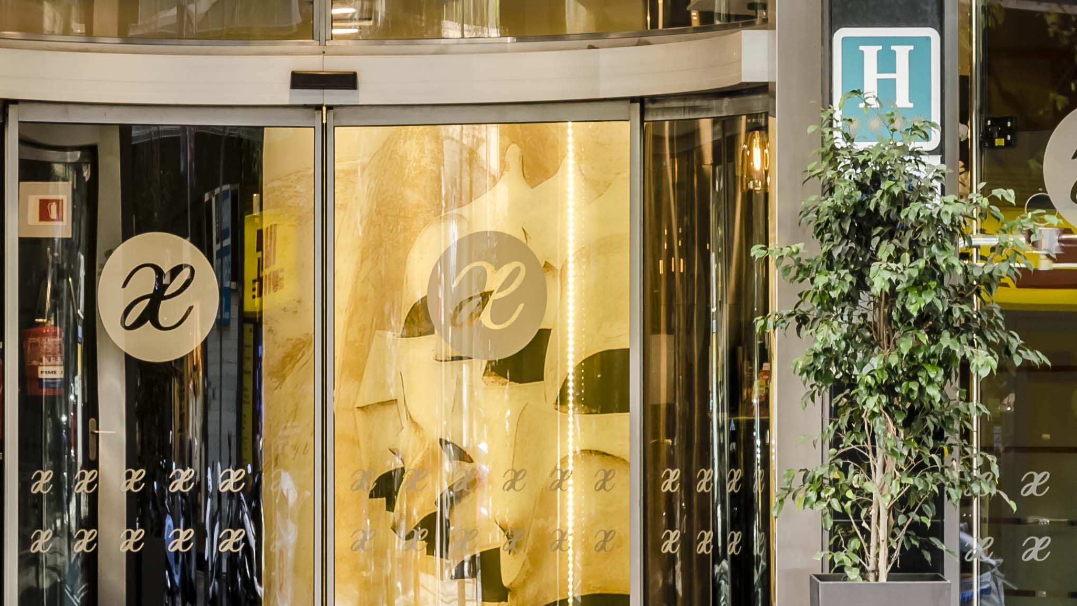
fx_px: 5919
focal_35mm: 207
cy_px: 127
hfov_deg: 10.4
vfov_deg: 5.9
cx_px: 312
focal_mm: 55
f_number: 8
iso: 100
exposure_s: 1/10
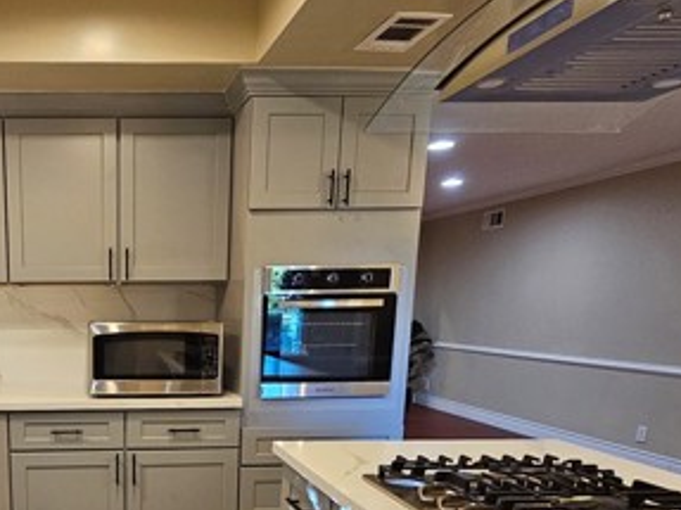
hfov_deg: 54.8
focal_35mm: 29
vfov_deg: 45.6
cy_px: 413
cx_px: 85
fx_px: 570
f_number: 2.2
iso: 250
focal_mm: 2.2
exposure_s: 1/60
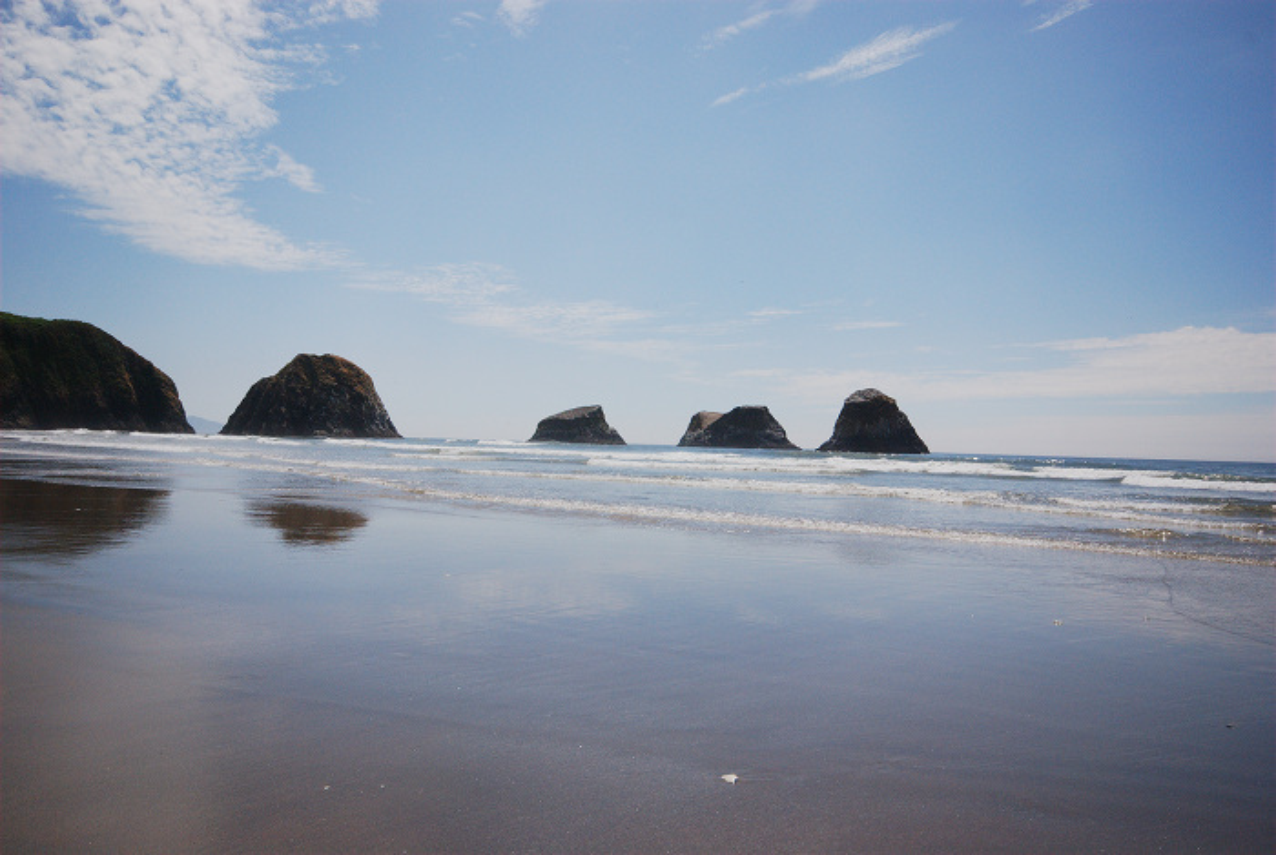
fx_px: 1065
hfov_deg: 61.9
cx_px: 638
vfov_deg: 43.7
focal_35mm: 30
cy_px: 428
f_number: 8
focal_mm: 20
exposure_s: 1/2500
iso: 400
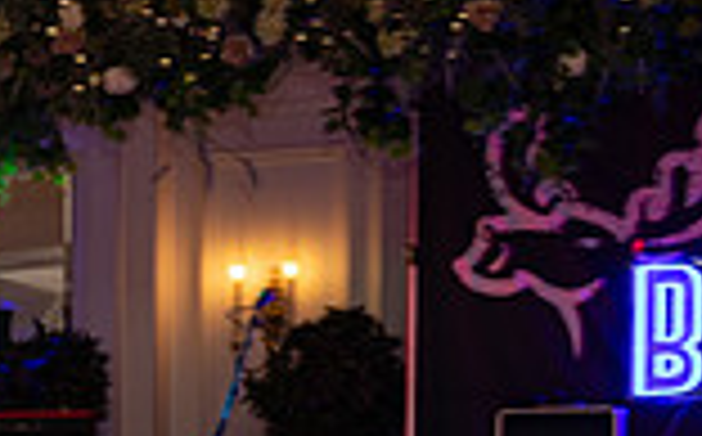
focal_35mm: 152
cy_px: 676
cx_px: -526
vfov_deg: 8.4
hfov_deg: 12.7
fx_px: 2904
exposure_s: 1/160
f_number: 3.5
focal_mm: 40
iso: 500
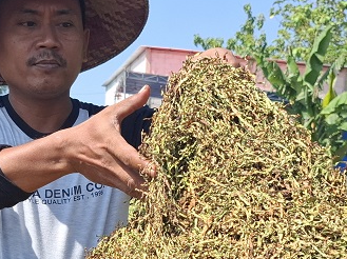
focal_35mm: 70
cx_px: 89
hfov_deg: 27.4
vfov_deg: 20.0
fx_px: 701
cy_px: 286
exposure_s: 1/1003
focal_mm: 5.54
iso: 50
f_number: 1.8
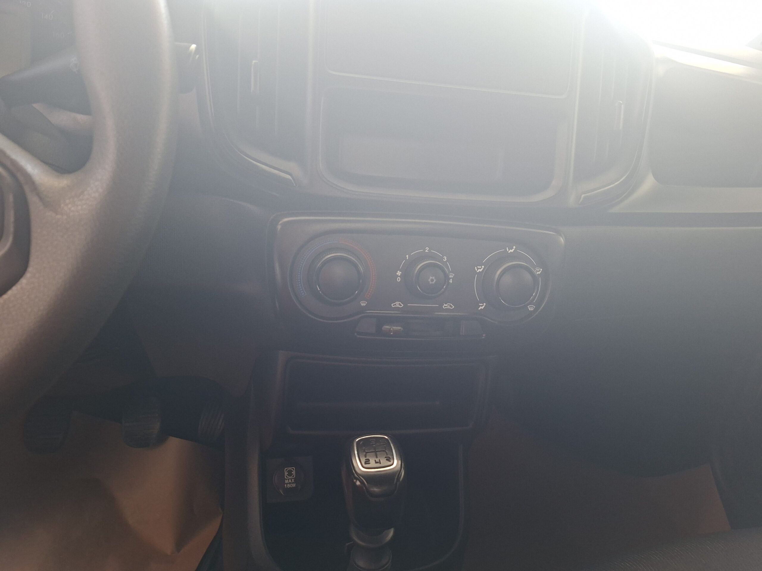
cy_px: 286
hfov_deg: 73.9
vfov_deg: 58.9
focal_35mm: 23
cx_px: 381
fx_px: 506
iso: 200
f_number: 1.8
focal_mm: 5.54
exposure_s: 1/120
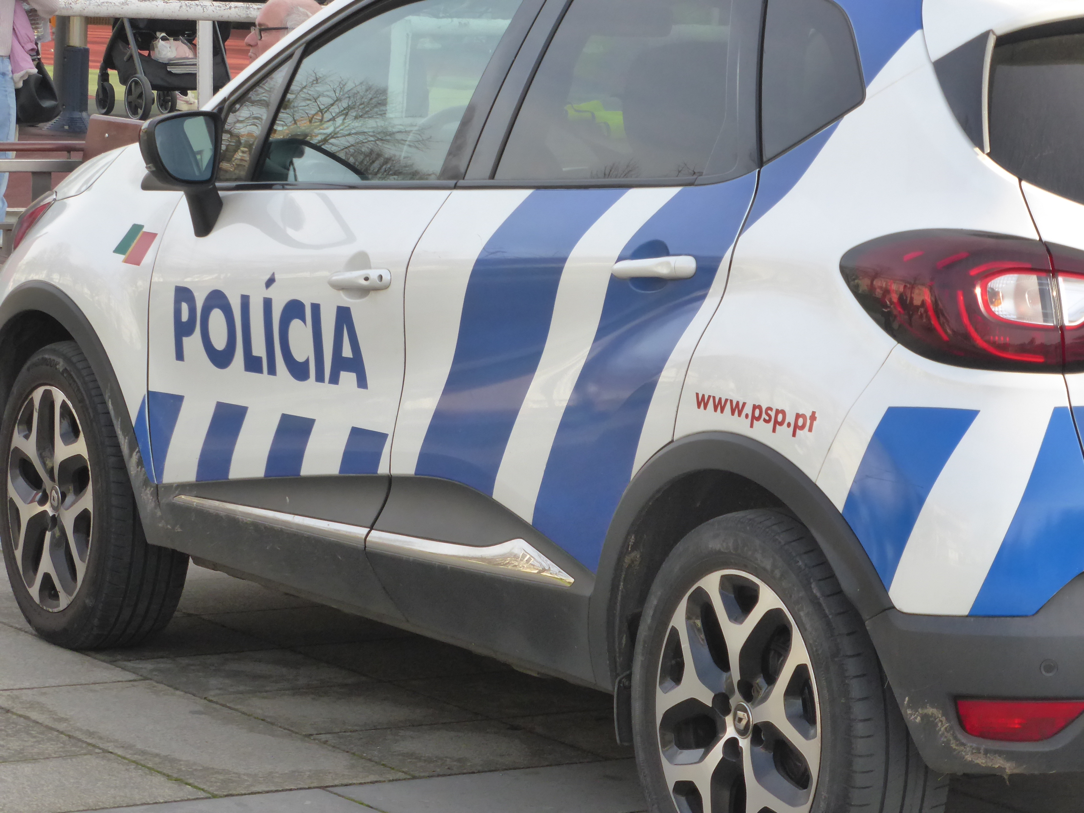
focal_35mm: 142
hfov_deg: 13.9
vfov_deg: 10.4
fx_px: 4447
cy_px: 406
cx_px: 542
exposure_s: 1/250
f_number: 5.4
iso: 320
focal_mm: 23.1
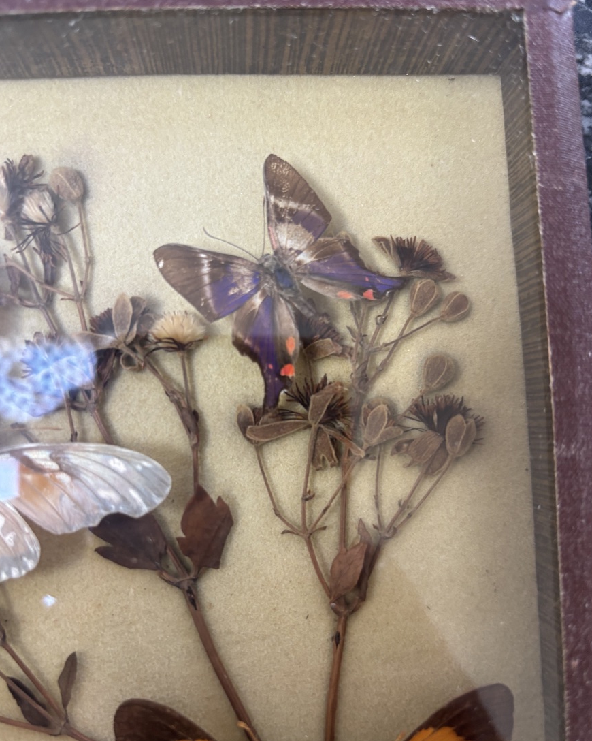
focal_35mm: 28
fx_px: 613
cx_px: 298
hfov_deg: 51.5
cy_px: 385
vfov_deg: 62.2
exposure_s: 1/61
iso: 125
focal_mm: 5.96
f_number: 1.6
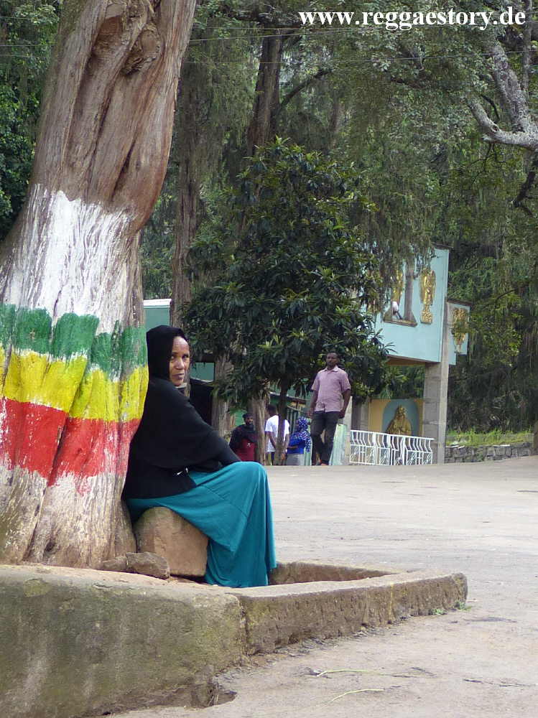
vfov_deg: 32.7
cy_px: 359
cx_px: 269
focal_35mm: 59
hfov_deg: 24.8
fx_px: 1224
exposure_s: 1/125
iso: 100
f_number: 3.2
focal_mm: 10.5
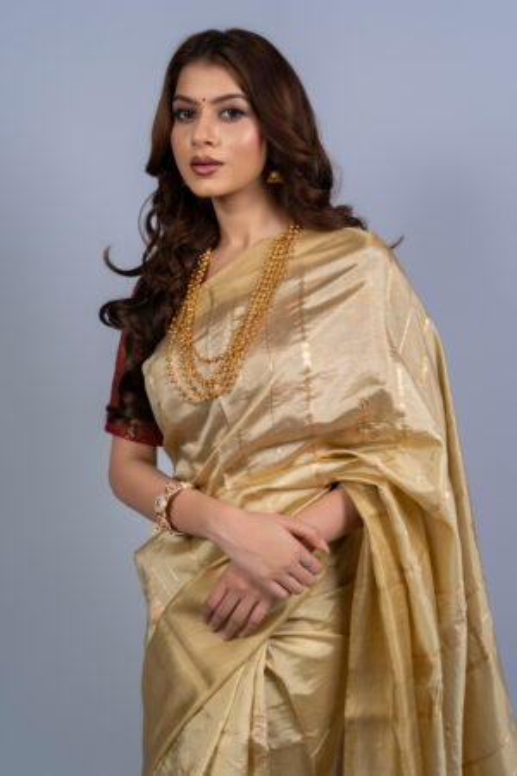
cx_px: 258
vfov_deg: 39.6
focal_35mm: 50
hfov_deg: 27.0
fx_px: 1077
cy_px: 388
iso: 500
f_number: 2.8
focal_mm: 50
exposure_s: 1/400
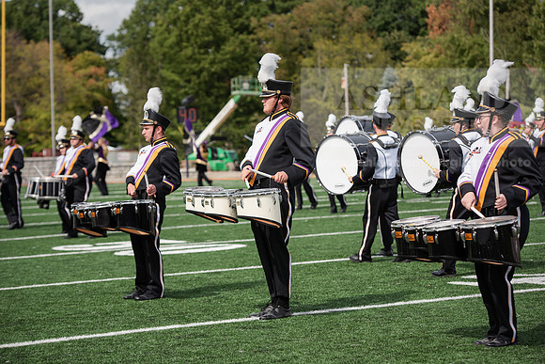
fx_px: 1666
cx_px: 272
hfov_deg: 18.6
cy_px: 182
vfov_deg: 12.5
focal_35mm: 110
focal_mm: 110
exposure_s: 1/1250
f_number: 4.5
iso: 160
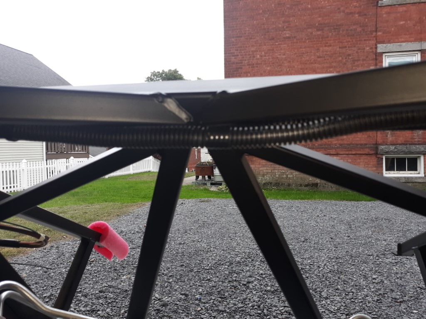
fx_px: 345
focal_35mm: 28
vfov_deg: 49.7
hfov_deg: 63.4
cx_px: 213
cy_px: 160
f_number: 1.7
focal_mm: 3.7
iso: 50
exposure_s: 1/120
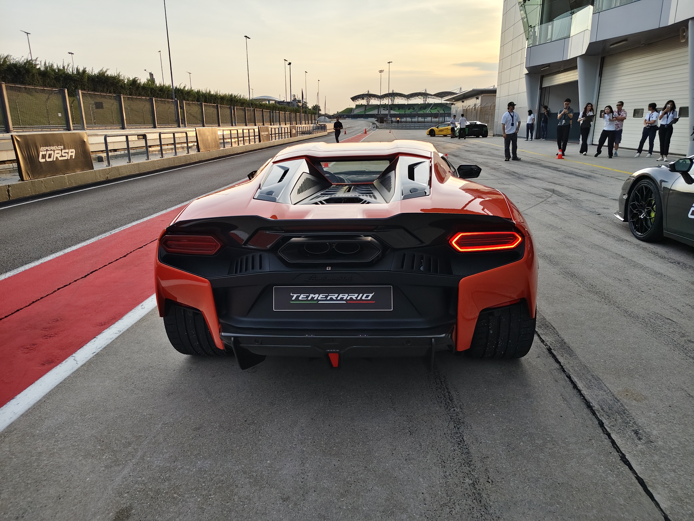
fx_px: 461
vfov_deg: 58.9
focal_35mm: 23
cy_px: 260
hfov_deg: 73.9
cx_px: 347
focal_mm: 5.56
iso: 50
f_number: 1.88
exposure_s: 1/1259
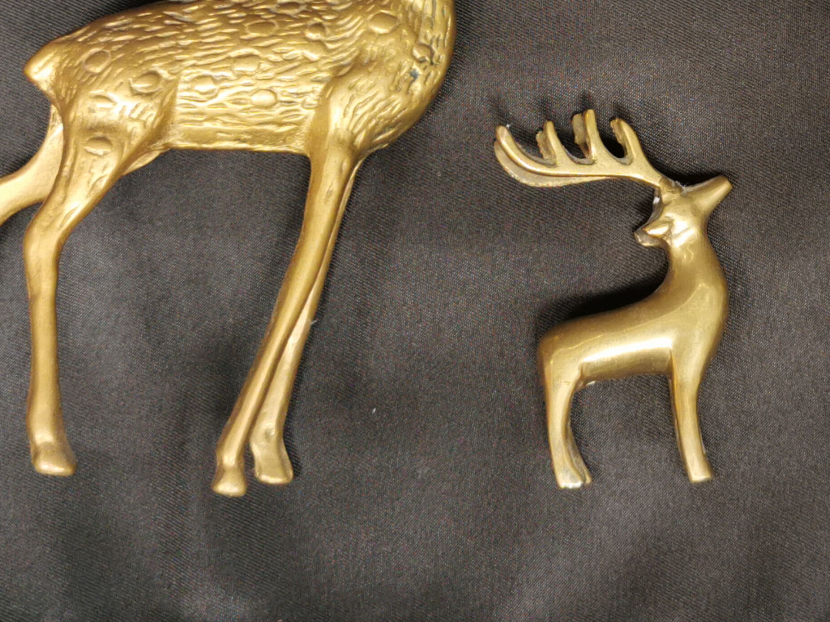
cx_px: 701
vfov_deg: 17.5
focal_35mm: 83
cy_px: 50
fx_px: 1990
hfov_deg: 23.1
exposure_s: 1/100
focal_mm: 5.58
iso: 100
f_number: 1.8
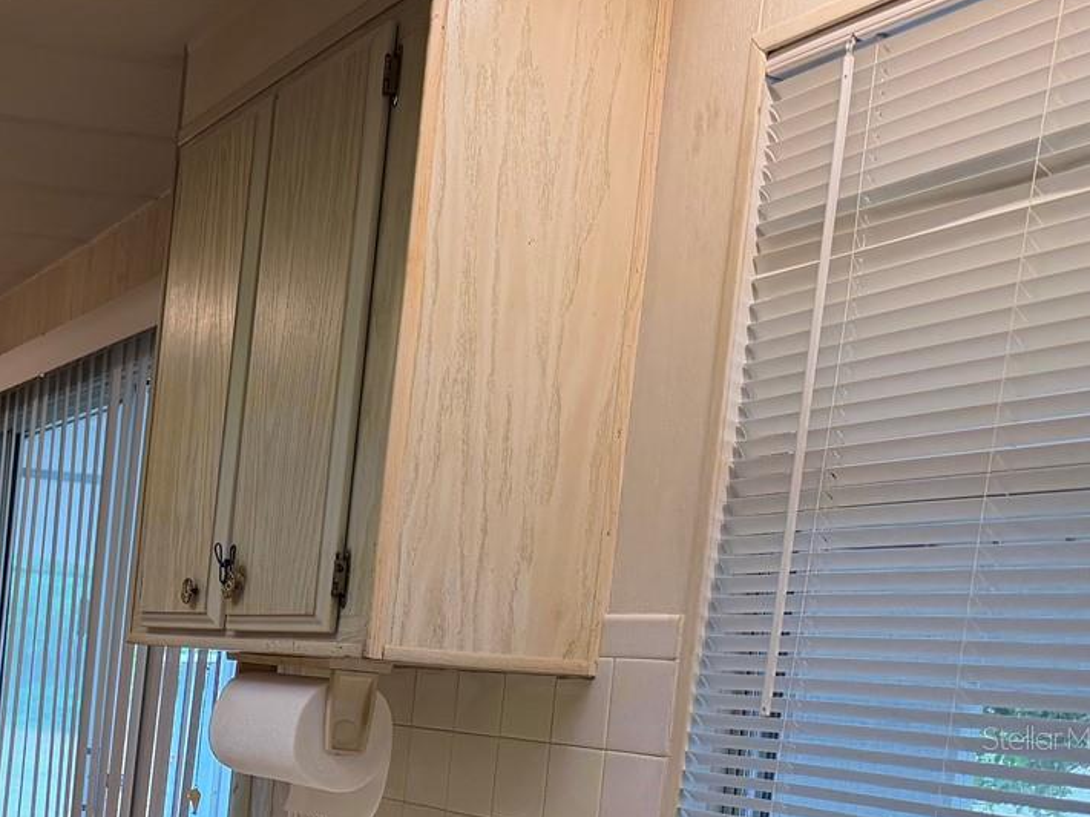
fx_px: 1700
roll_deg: -4.2
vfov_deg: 26.1
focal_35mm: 54
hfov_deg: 31.6
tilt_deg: -3.8
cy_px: 737
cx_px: -100
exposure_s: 1/120
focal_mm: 6.76
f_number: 1.78
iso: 200
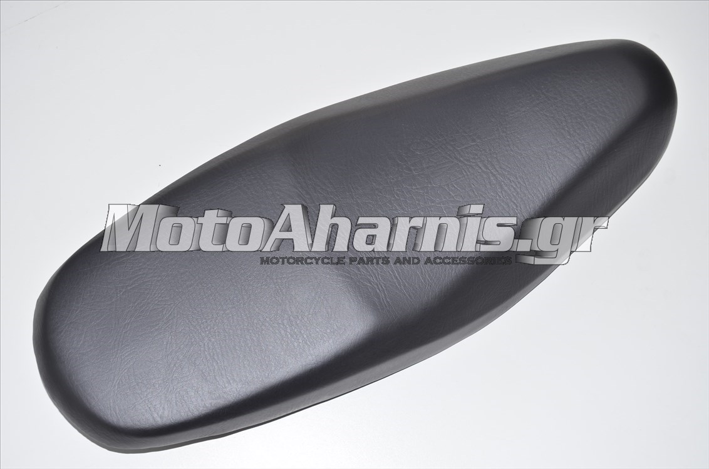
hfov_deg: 36.9
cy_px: 234
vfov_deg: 25.0
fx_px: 1061
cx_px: 354
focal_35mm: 54
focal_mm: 36
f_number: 6.3
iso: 160
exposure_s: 1/100
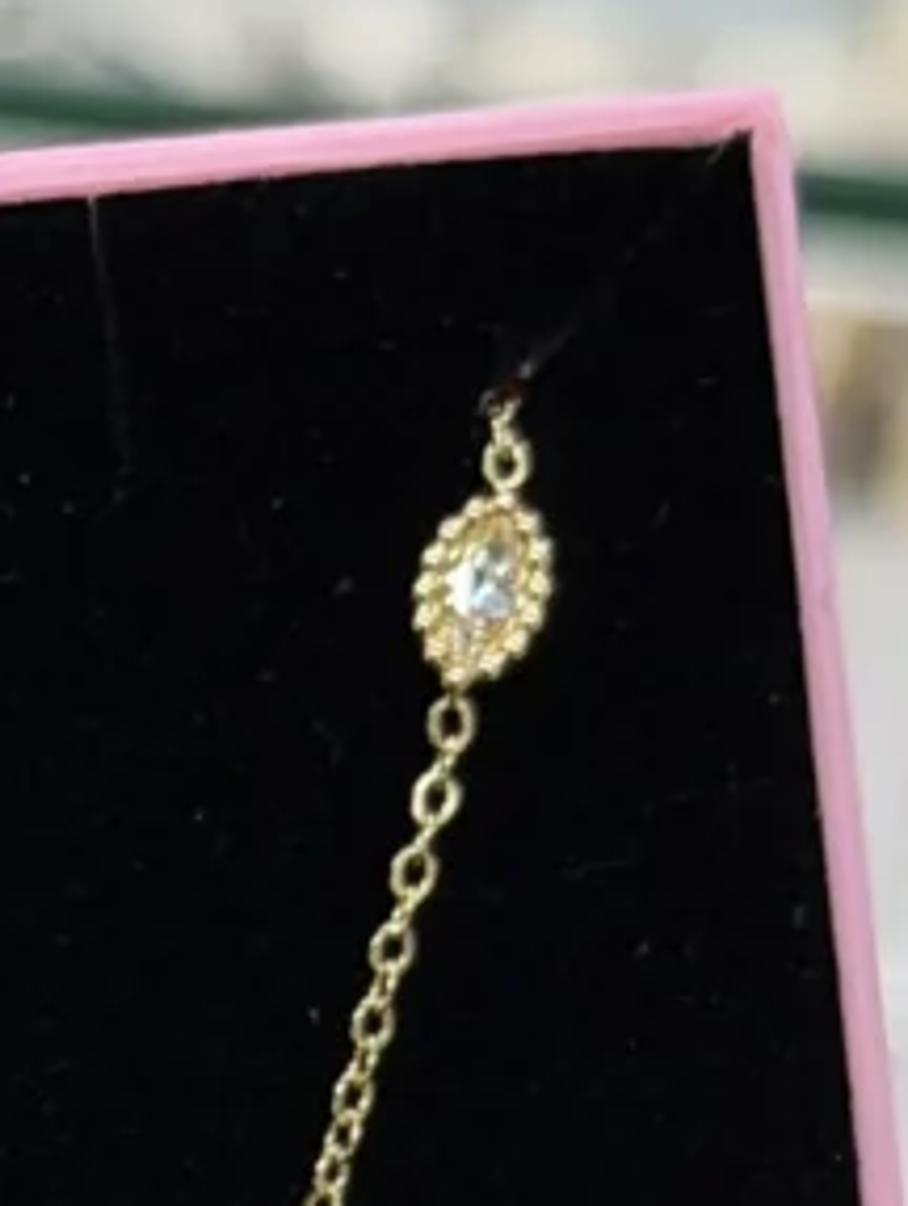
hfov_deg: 8.1
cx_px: -555
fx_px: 6212
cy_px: 1887
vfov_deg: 10.6
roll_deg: +2.7
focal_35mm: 178
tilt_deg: -42.1
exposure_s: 1/260
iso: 64
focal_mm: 6.76
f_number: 1.78
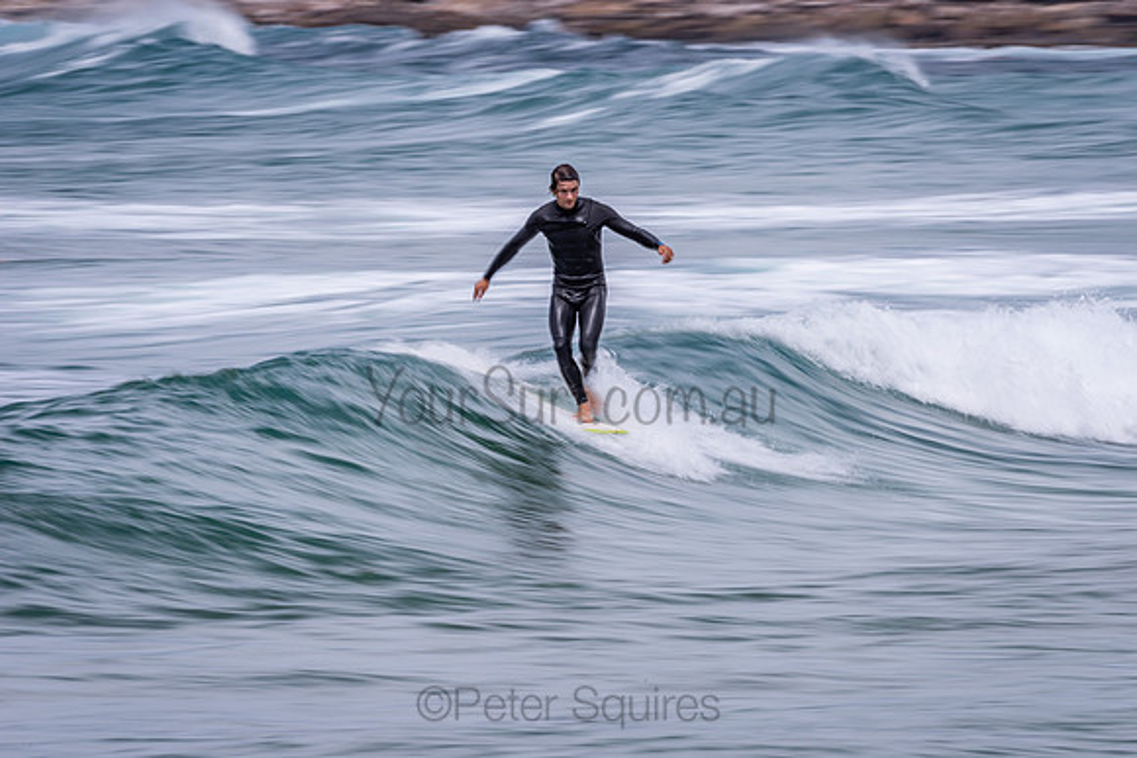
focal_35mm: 500
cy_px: 379
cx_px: 568
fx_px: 15795
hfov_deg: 4.1
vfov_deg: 2.8
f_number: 18
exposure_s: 1/20
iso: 64
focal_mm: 500
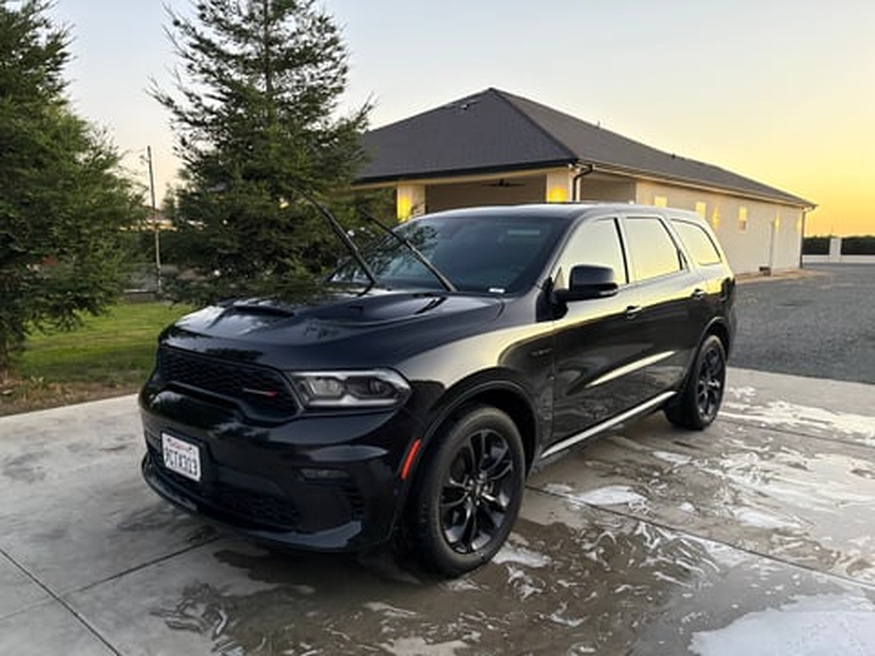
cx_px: 438
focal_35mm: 26
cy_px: 328
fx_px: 657
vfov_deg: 53.1
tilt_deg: -8.3
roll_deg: -0.1
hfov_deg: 67.3
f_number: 1.6
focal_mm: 5.96
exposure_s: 1/60
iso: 320
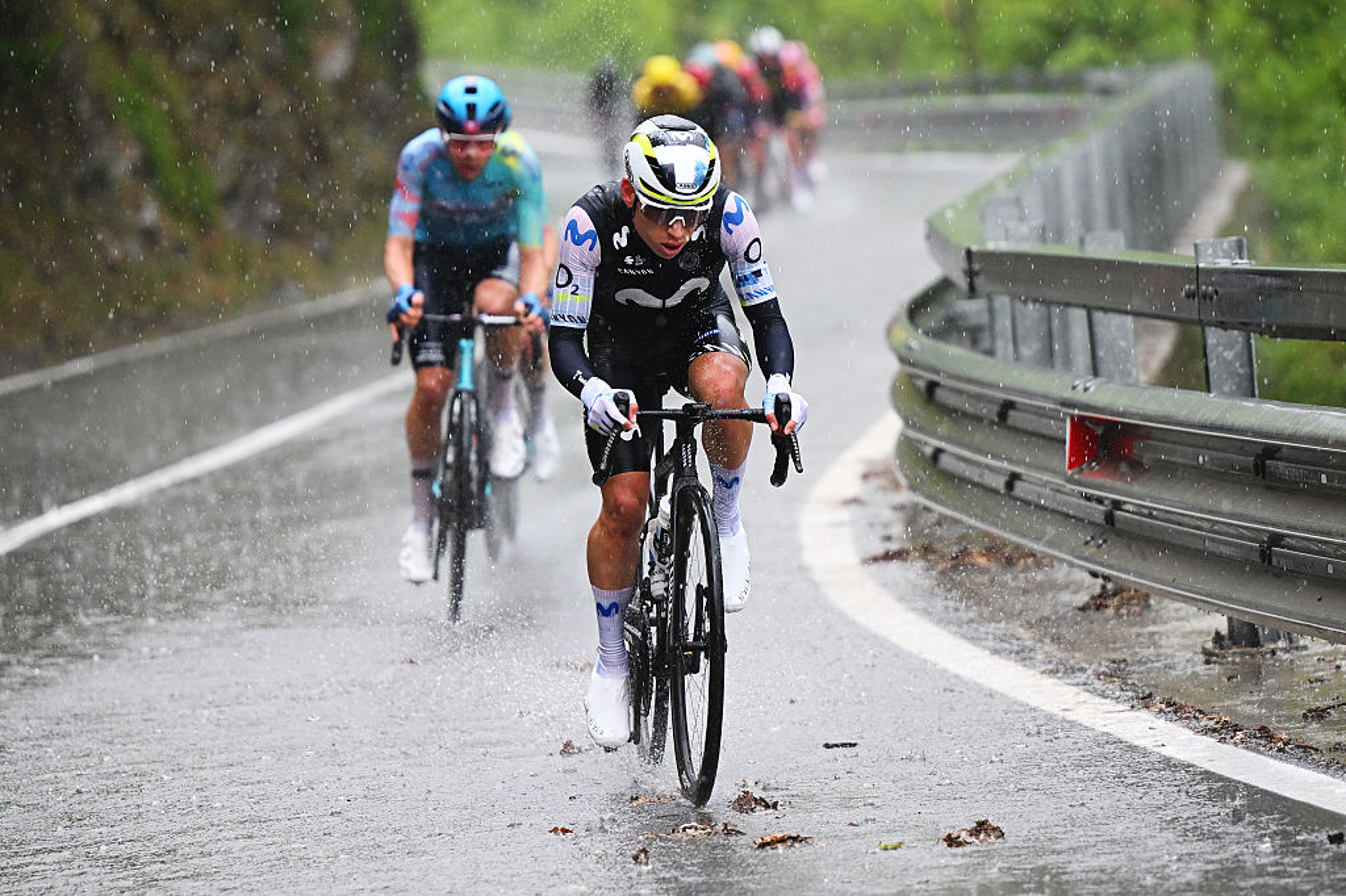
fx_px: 8409
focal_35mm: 225
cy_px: 448
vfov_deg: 6.1
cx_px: 673
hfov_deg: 9.2
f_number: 2.8
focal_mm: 150
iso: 1250
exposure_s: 1/1000
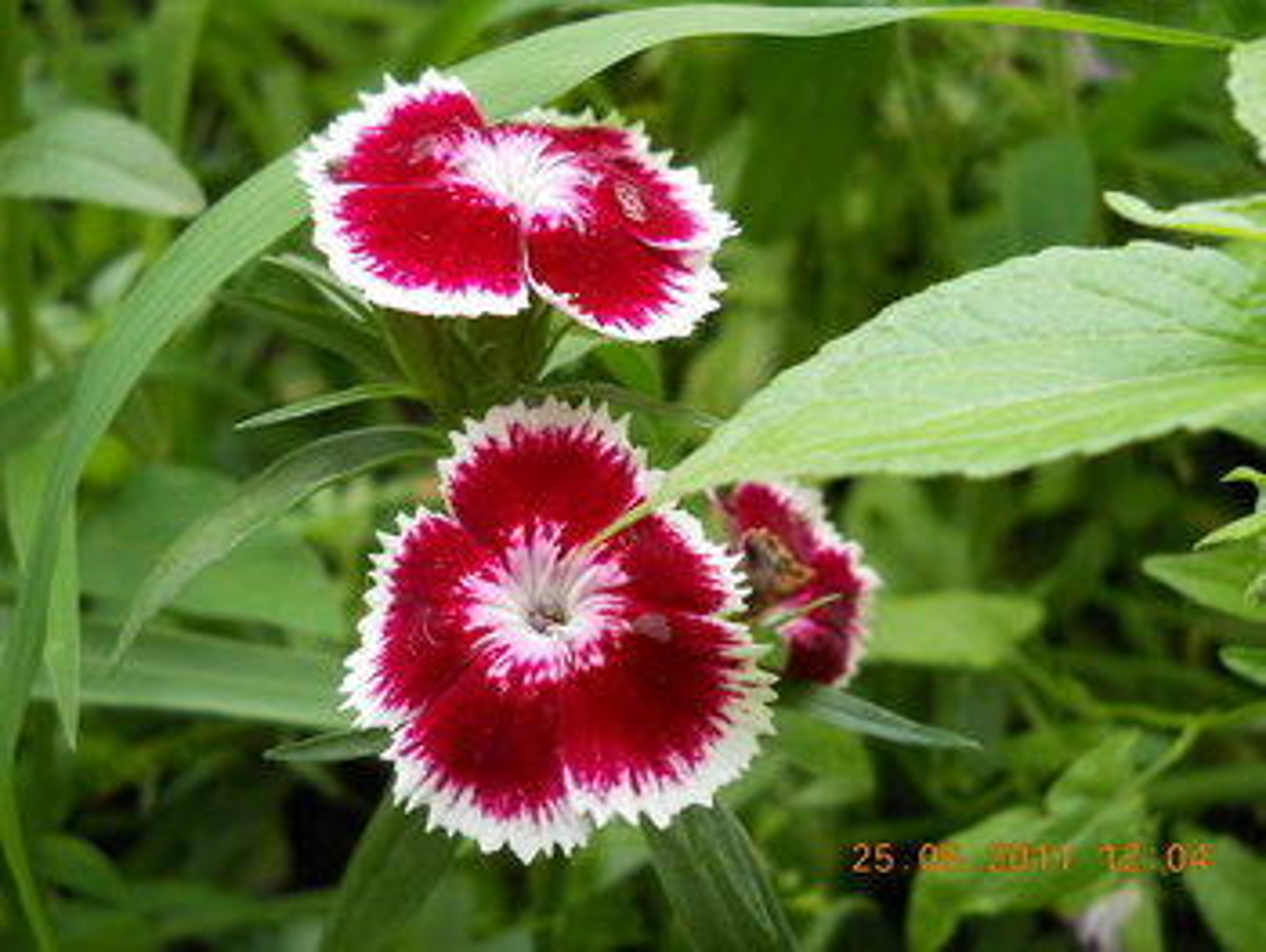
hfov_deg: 45.7
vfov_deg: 35.2
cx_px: 633
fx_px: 1501
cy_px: 476
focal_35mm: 41
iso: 80
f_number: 3.1
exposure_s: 1/80
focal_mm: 6.72
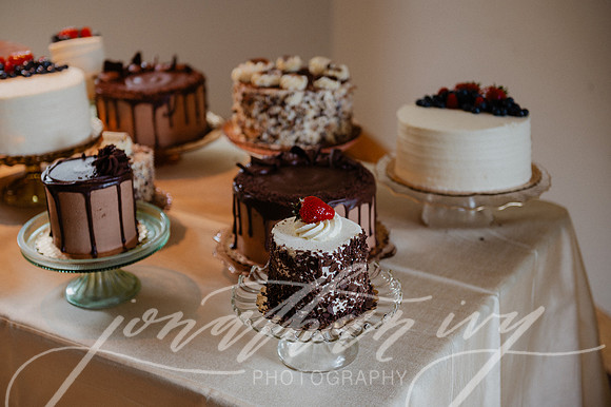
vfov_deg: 24.6
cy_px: 204
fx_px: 933
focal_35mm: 55
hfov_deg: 36.3
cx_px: 306
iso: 800
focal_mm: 55
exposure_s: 1/200
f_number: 2.8
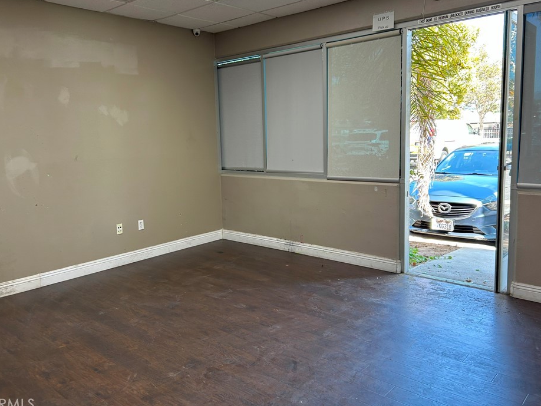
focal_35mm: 29
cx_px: 261
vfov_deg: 48.2
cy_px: 186
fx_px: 453
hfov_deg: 61.6
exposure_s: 1/120
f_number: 1.5
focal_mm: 5.7
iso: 80
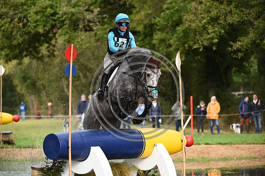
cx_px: 132
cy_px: 88
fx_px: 1471
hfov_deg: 10.3
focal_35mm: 200
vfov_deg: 6.9
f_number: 5
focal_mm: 200
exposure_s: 1/1250
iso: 1000
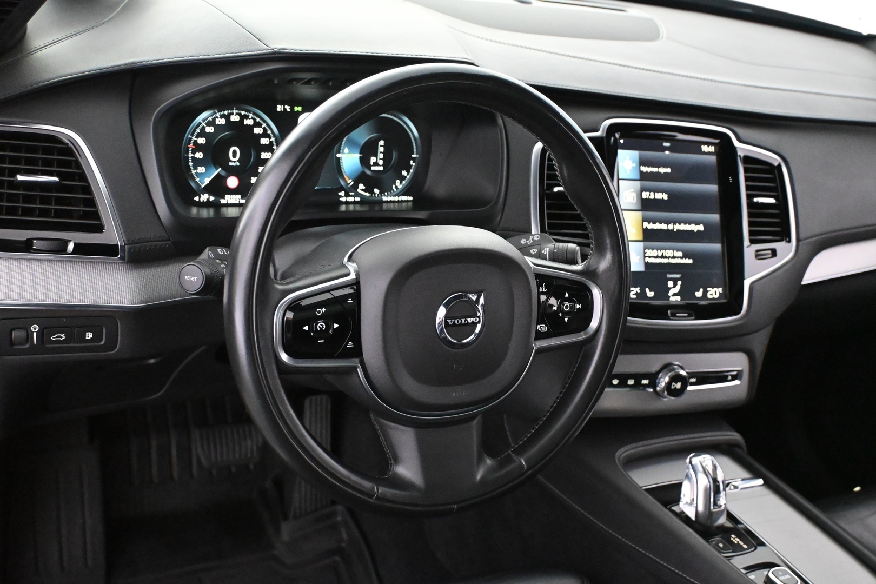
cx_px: 438
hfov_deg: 48.7
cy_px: 292
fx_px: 967
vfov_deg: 33.6
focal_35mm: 40
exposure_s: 1/60
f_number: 4.5
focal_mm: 26.5
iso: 10000
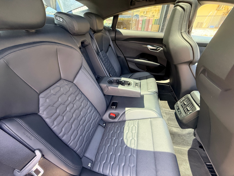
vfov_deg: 85.7
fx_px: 95
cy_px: 88
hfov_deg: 102.1
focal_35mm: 14
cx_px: 117
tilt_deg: -32.5
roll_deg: -2.3
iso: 400
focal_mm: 2.22
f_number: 2.2
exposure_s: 1/95
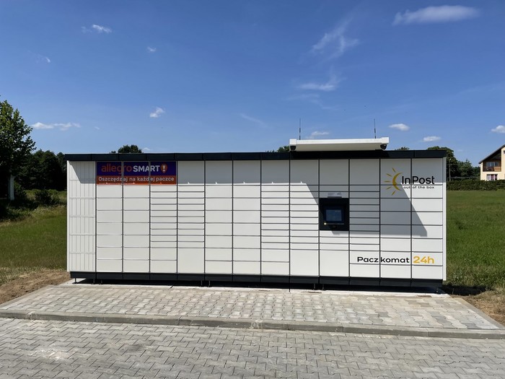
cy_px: 190
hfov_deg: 67.3
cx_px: 252
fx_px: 379
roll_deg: -0.2
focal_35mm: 26
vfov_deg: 53.1
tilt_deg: -0.3
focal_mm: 4.2
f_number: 1.6
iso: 32
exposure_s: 1/6897
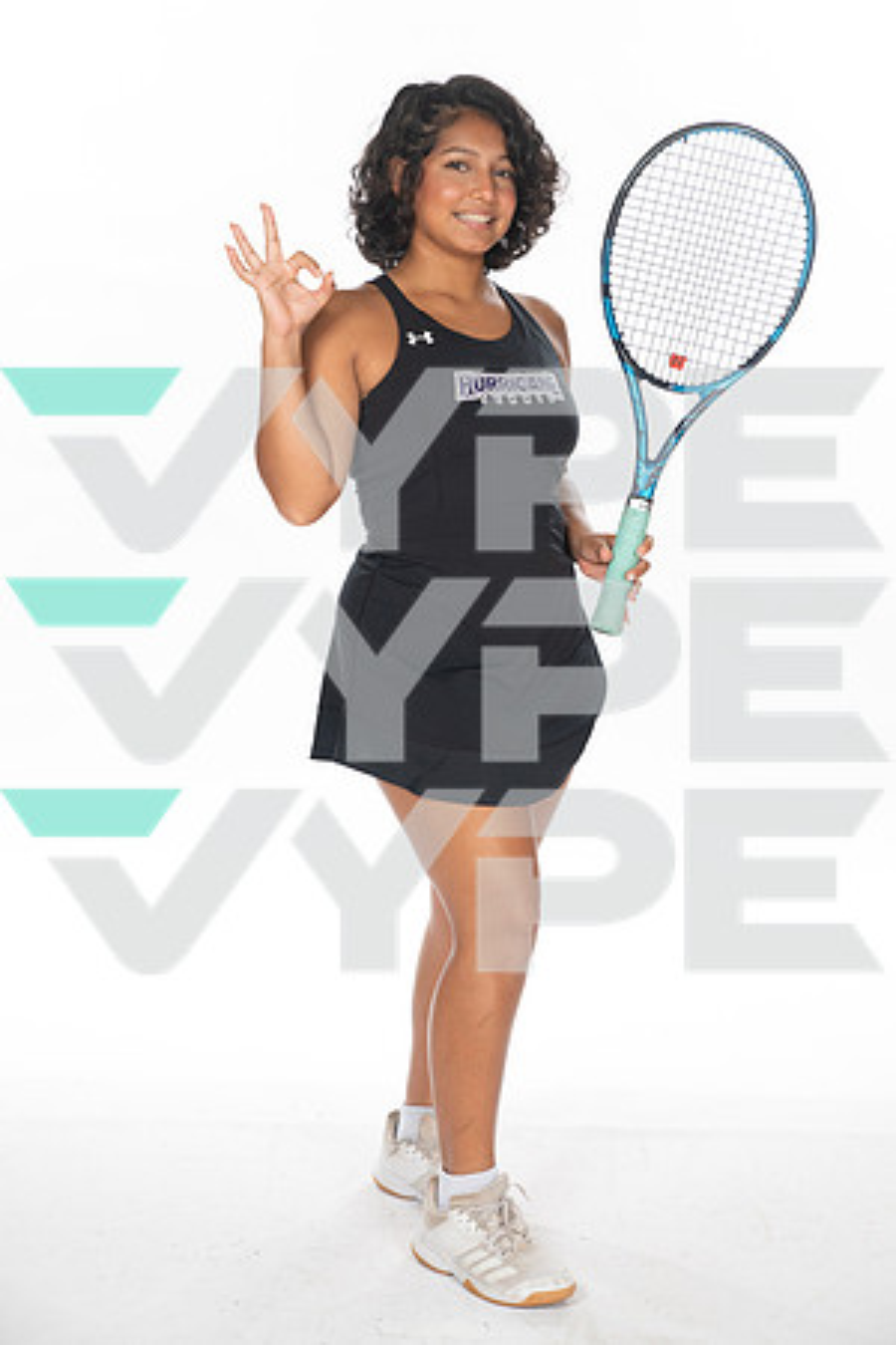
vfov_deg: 28.8
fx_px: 2613
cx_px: 448
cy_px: 672
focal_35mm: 70
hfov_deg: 19.5
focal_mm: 70
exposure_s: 1/320
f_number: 7.1
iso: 800
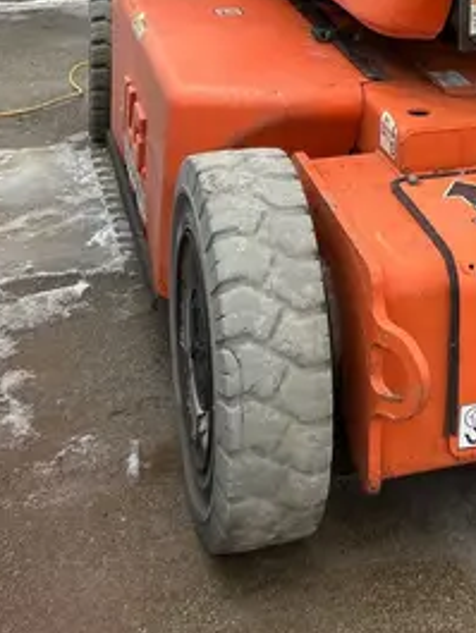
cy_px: -68
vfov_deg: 25.1
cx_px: 500
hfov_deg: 19.7
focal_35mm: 72
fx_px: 1319
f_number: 1.5
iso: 50
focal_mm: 5.7
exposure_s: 1/450
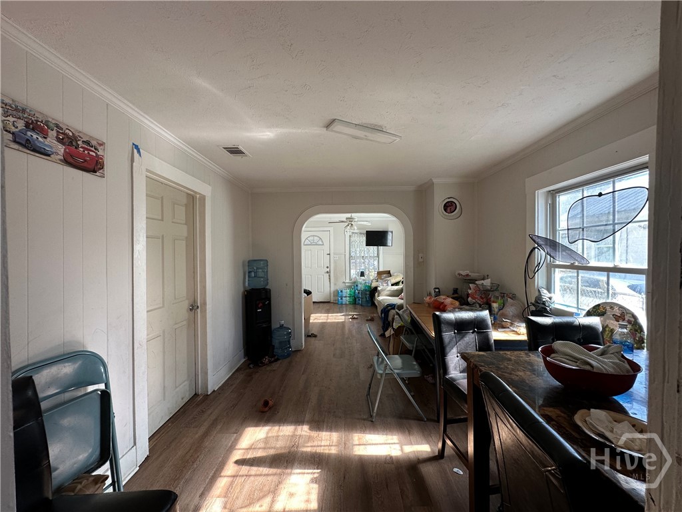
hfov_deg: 102.1
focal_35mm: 14
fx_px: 276
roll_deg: +0.4
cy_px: 256
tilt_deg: -0.4
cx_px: 341
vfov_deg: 85.7
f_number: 2.2
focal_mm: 2.22
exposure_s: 1/120
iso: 100
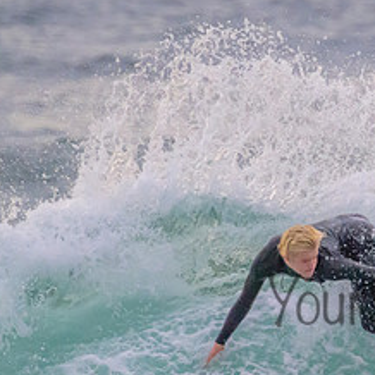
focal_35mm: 1811
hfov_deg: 1.0
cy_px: 285
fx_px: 22196
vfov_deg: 1.0
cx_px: 446
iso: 10000
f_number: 11
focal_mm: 800
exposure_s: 1/2000
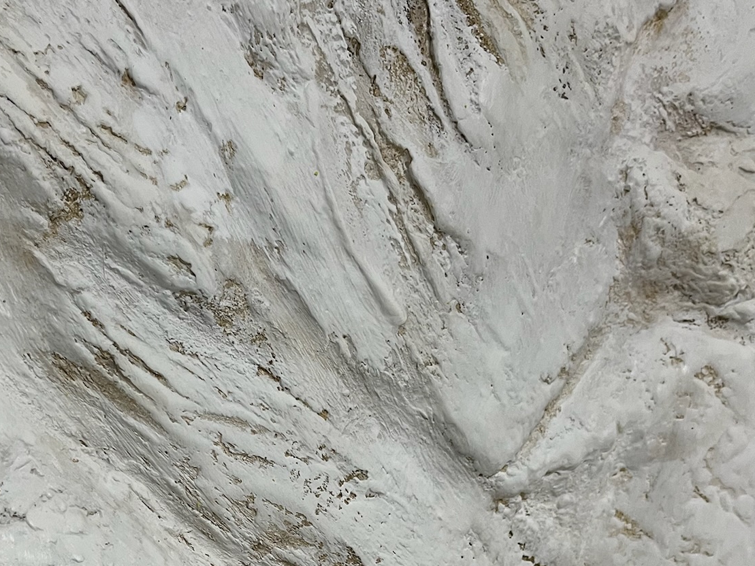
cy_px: 490
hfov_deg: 39.4
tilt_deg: -2.2
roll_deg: +1.2
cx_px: 287
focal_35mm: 48
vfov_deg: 29.3
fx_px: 1047
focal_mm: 5.1
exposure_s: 1/50
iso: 80
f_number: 1.6
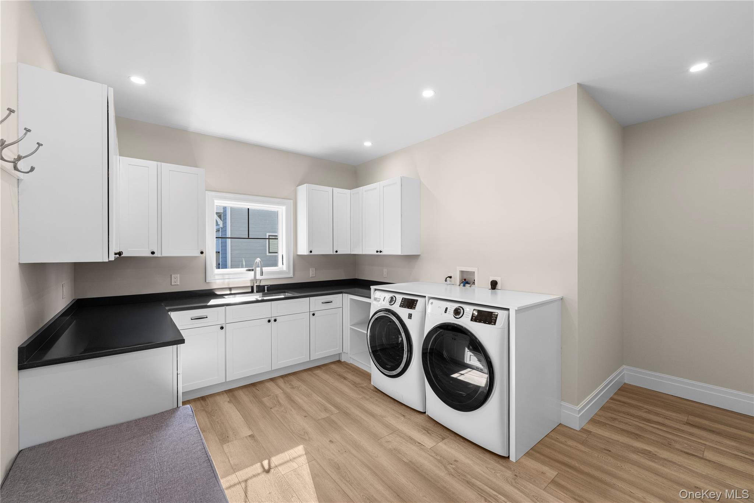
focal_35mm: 14
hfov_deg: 104.3
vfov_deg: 81.2
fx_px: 293
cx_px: 377
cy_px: 252
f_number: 9
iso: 250
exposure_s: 1/10
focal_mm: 14
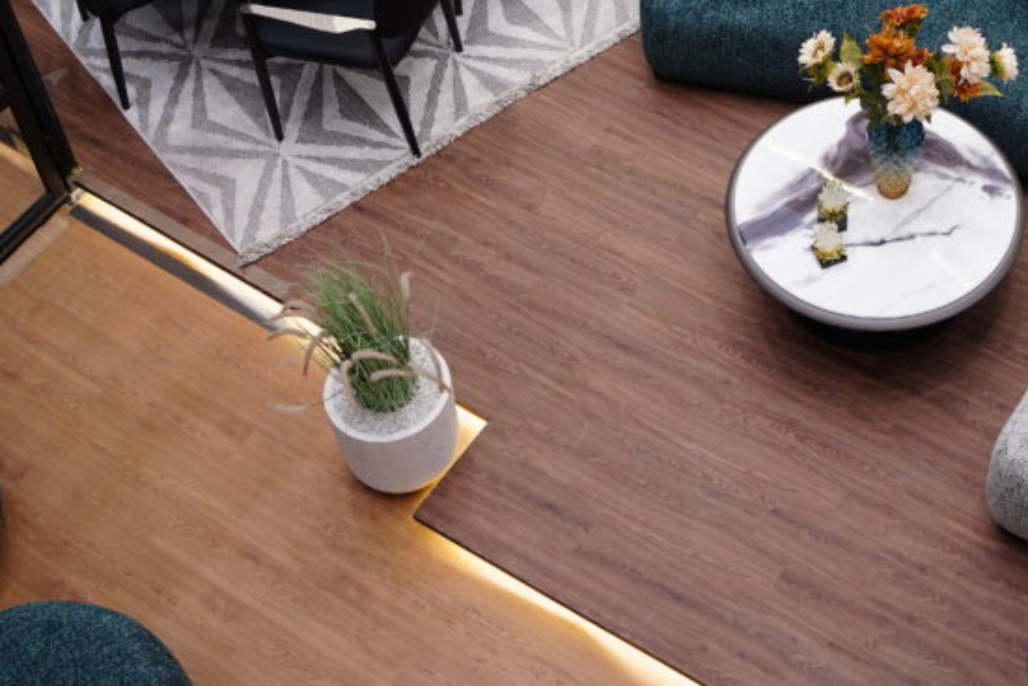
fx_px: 1857
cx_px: 806
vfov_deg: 20.6
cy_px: 96
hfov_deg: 30.3
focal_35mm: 65
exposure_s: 1/50
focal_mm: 35
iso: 320
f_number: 3.5
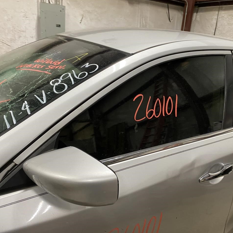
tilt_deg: -14.3
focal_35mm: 31
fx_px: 236
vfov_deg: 52.5
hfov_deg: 52.4
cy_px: 116
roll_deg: -3.2
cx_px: 133
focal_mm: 4.25
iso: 320
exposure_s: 1/60
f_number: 1.8
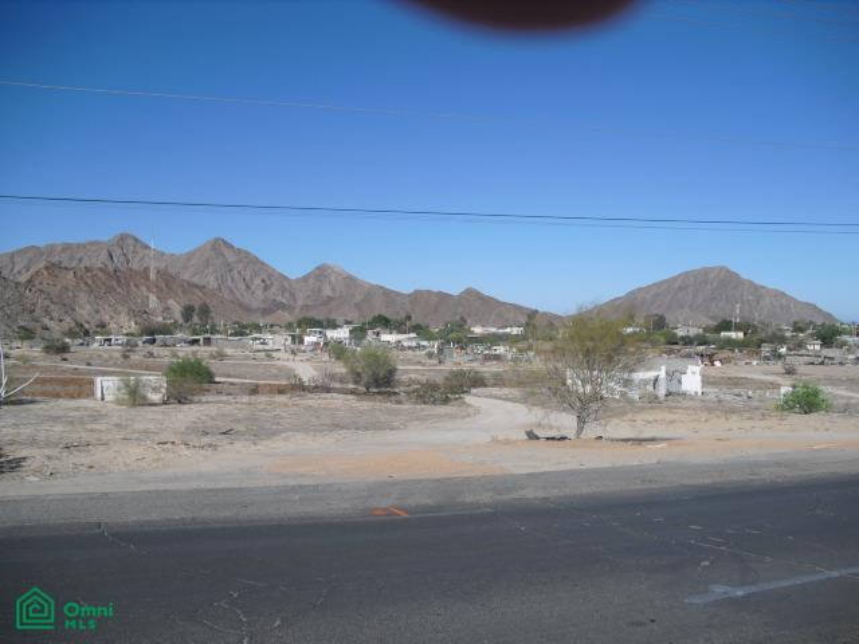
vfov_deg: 39.7
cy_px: 322
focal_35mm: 36
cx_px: 430
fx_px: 893
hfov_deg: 51.4
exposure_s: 1/250
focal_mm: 6.3
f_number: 7.8
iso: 64
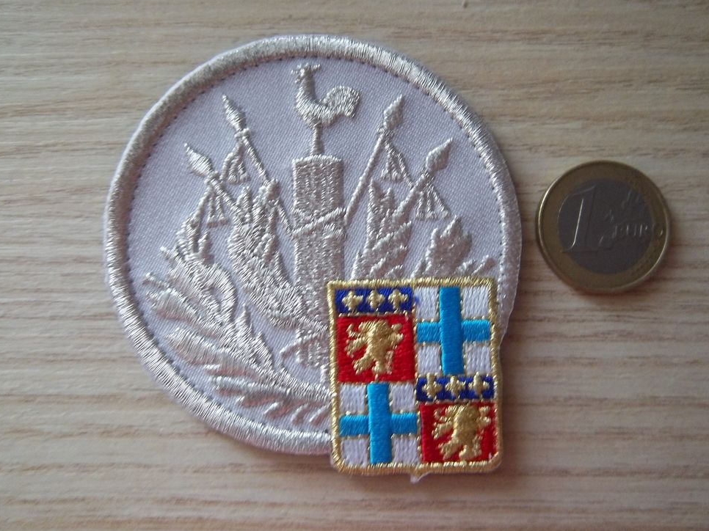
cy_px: 263
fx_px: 594
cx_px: 360
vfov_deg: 48.2
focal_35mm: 29
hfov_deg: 61.7
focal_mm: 5.05
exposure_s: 1/8
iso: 175
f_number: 3.5
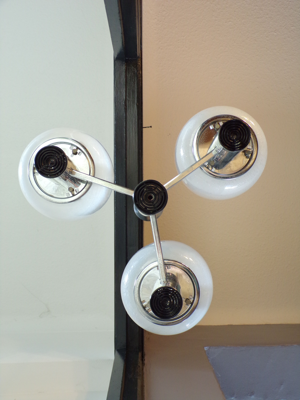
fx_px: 485
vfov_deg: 44.8
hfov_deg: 34.3
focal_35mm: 42
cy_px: 200
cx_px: 150
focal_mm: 7.6
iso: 200
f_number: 3.4
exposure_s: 1/18
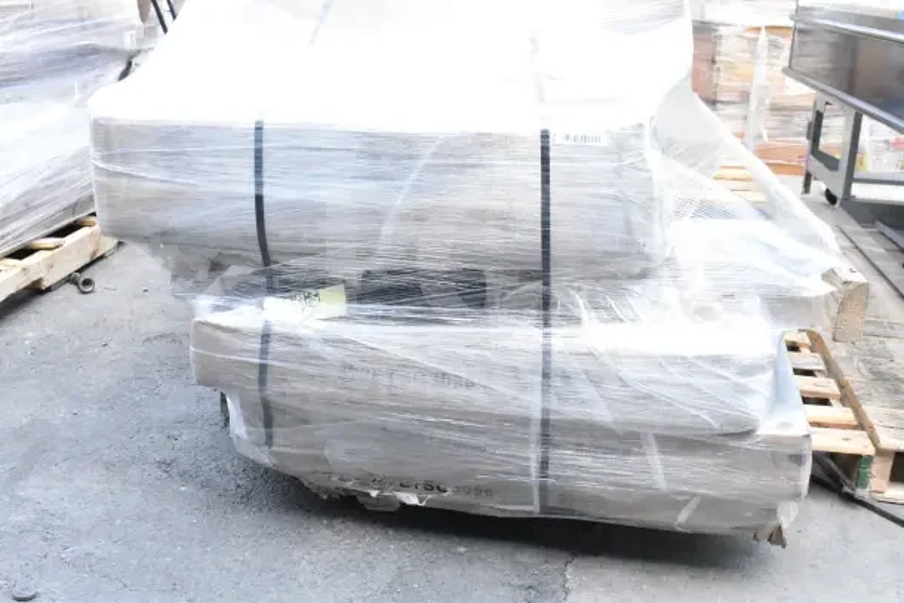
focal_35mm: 40
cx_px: 452
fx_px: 1017
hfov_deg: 47.9
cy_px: 302
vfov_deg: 33.0
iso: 6400
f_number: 11
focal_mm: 27
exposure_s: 1/500
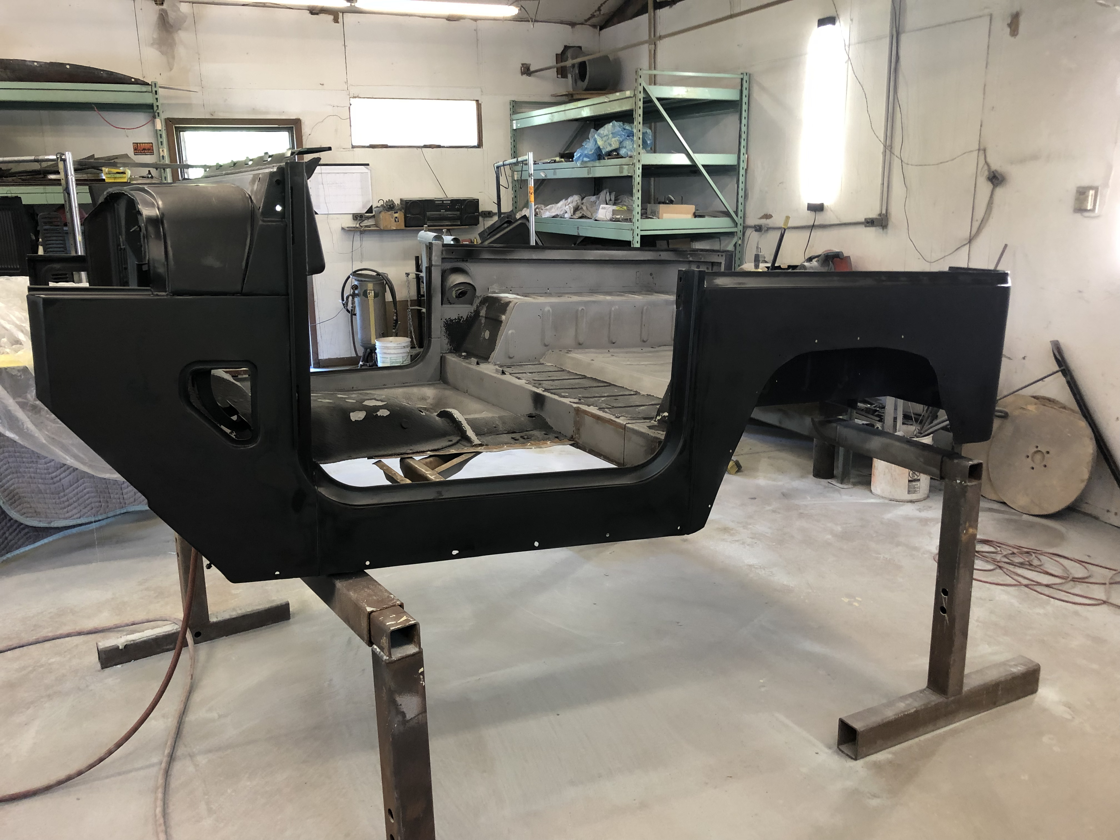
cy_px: 420
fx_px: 906
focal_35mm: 28
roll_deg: +1.2
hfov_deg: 63.4
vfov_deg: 49.7
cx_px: 560
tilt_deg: -15.1
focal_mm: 3.99
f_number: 1.8
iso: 40
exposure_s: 1/15
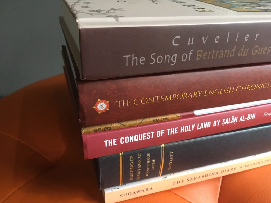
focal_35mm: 29
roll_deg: -2.6
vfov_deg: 48.2
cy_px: 102
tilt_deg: -30.7
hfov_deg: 61.7
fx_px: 227
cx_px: 136
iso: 200
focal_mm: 4.15
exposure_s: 1/30
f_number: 2.2
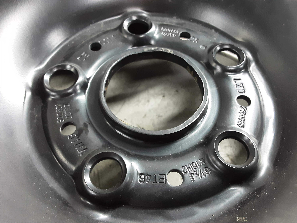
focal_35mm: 27
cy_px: 112
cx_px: 148
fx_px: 232
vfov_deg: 51.4
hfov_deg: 65.3
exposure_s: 1/25
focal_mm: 2.91
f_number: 1.9
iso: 320
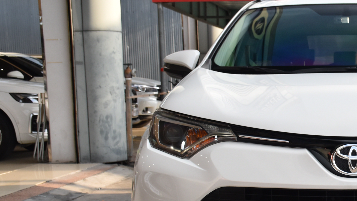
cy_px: 144
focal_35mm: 75
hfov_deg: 27.0
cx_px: 335
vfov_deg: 16.0
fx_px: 710
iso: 400
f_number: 8
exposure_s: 1/250
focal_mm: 24
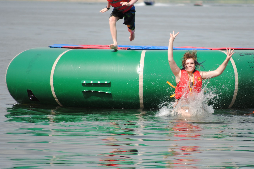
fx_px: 2977
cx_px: 171
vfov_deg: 3.3
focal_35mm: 422
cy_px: 83
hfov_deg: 4.9
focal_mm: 200
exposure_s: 1/500
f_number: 5.6
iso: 100
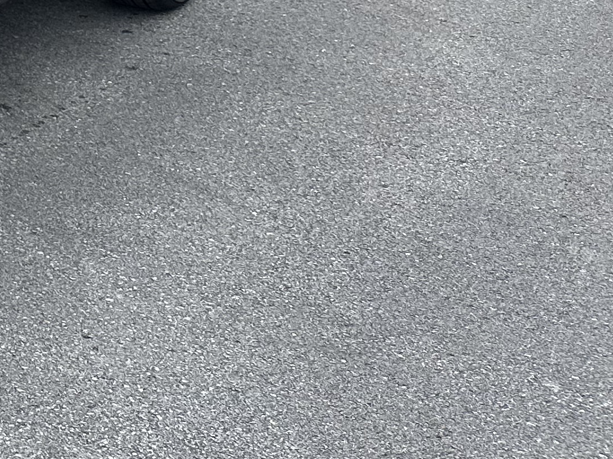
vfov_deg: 15.5
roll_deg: +0.5
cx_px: -520
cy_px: -198
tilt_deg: -10.7
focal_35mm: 89
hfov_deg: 17.5
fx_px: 1576
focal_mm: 6.86
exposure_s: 1/2469
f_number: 1.78
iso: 80
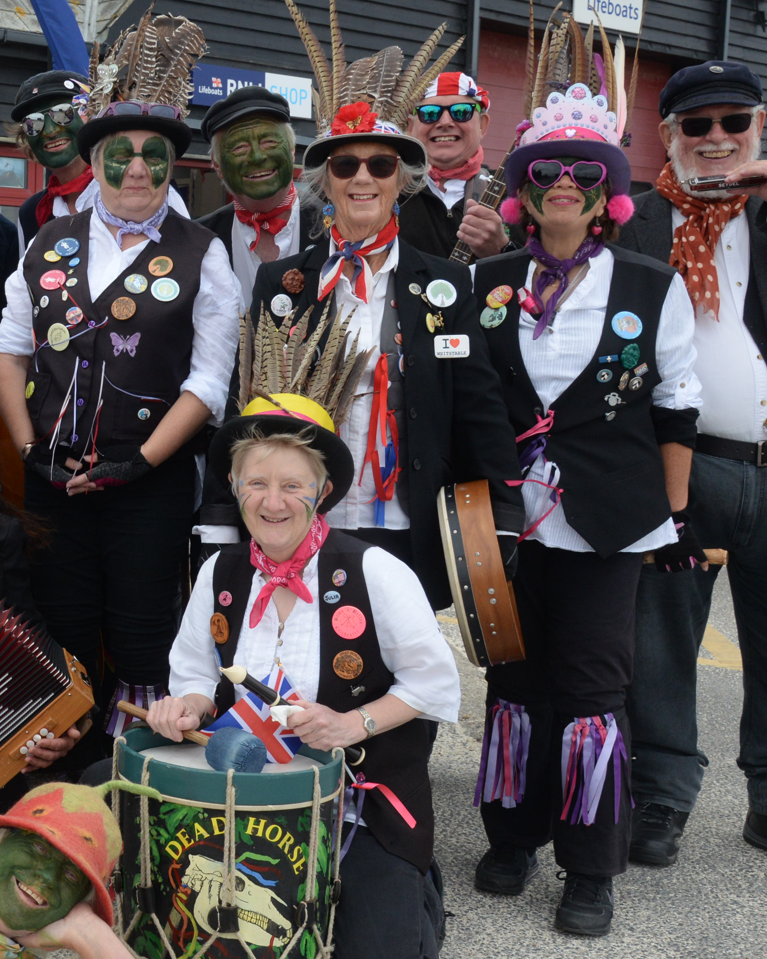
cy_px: 477
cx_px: -134
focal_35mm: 58
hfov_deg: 24.0
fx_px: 1646
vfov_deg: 32.5
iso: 800
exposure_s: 1/640
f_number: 9
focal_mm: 28
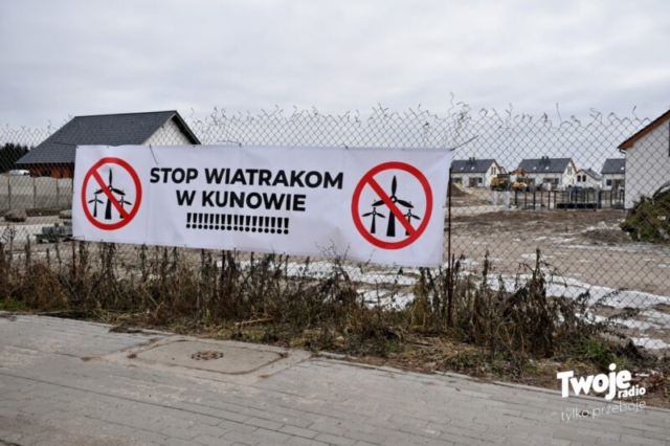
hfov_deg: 55.1
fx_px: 642
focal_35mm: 34
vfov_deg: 38.3
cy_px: 223
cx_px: 335
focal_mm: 23
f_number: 5.6
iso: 400
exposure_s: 1/1600
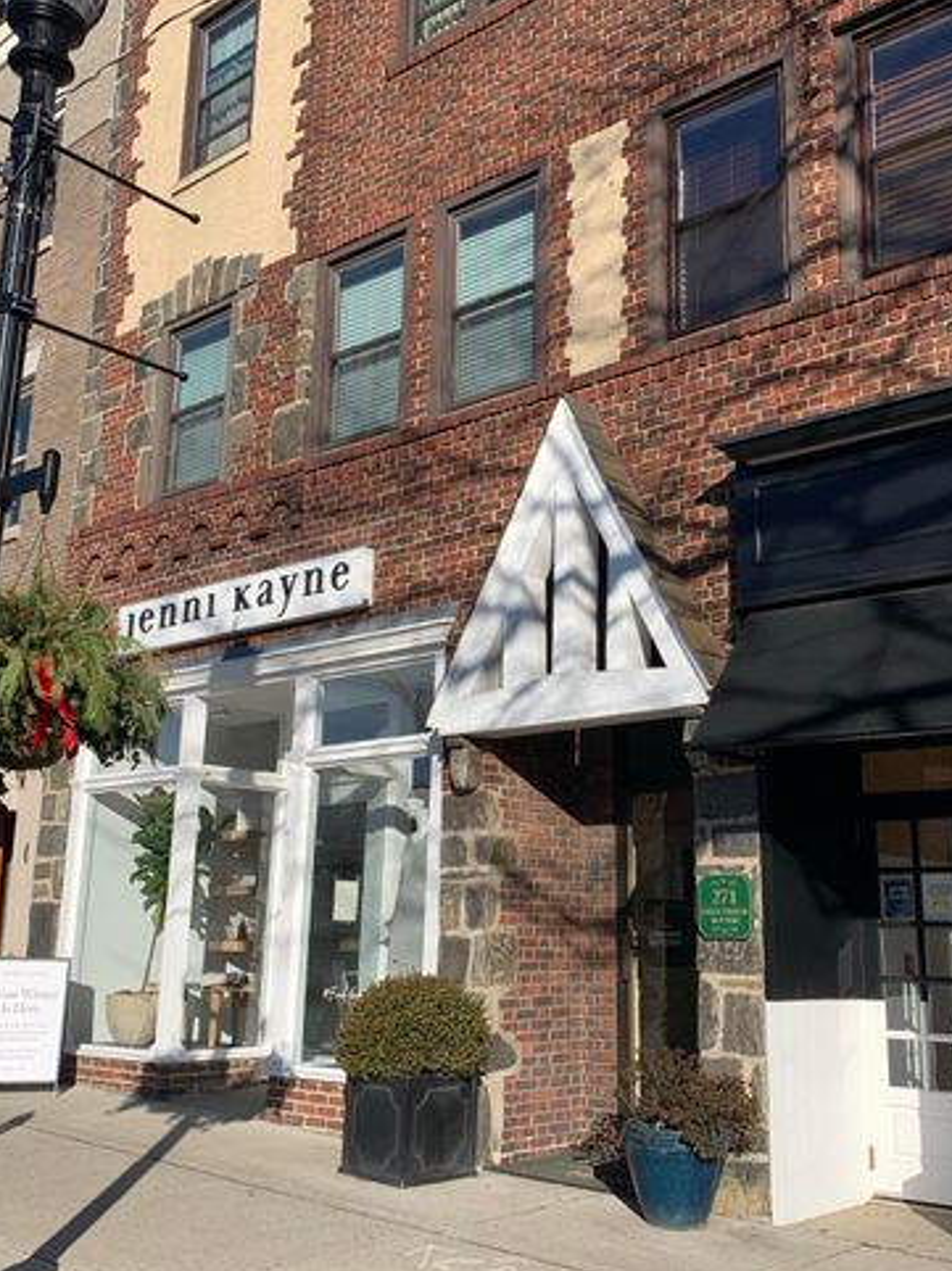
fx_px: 1321
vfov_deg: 51.4
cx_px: 567
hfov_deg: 39.5
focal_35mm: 36
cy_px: 621
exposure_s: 1/2421
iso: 25
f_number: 1.8
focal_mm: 4.25
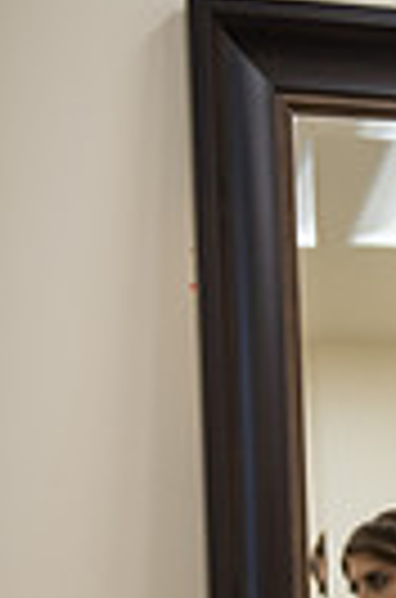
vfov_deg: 15.3
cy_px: 719
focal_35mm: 129
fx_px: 2140
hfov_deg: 10.1
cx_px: 670
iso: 640
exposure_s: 1/125
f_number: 2.8
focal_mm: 38
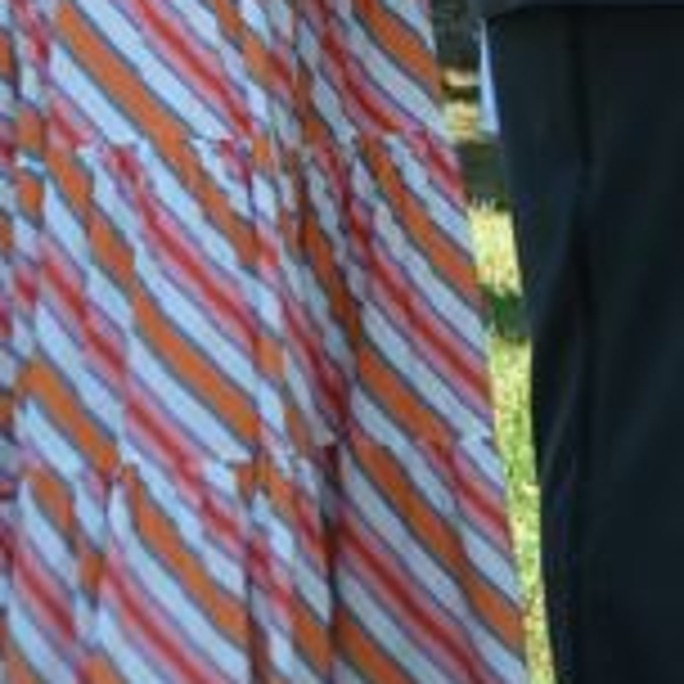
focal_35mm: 377
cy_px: -358
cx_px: 1440
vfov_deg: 4.6
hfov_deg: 4.6
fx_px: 8428
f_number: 5.6
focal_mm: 44
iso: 100
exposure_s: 1/125
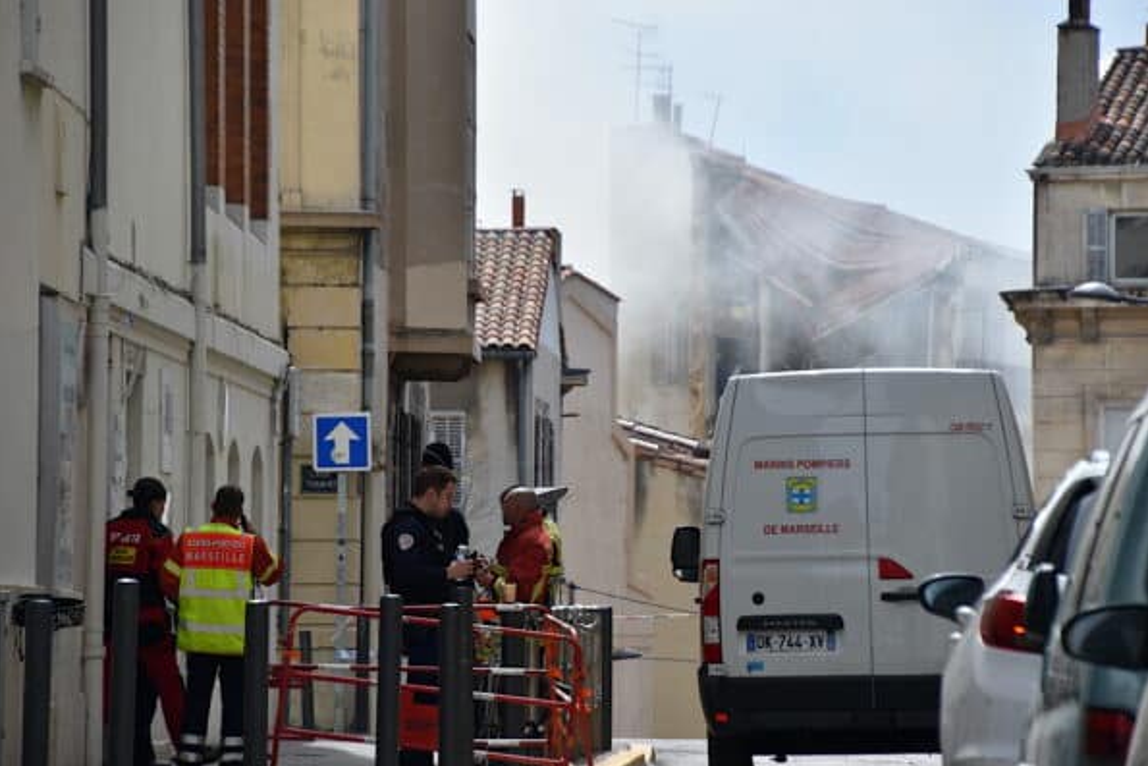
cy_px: 384
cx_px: 573
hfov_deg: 7.8
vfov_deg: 5.2
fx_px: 8436
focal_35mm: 265
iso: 160
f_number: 8
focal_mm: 175
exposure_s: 1/500
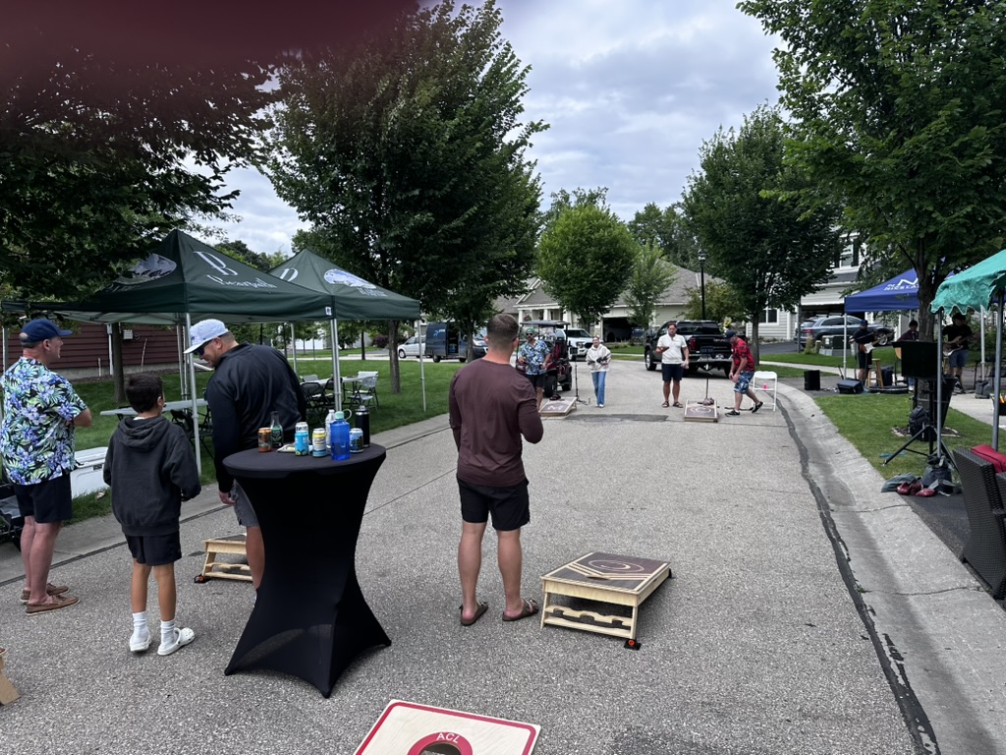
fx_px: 697
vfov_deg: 56.8
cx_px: 503
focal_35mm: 24
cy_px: 378
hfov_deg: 71.6
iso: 80
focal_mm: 6.86
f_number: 1.78
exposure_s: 1/1289
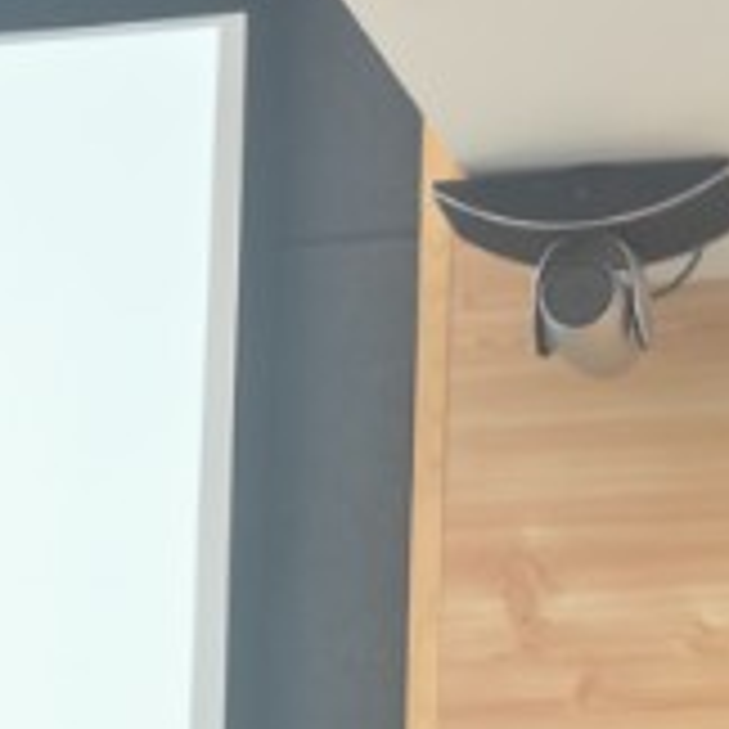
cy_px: 1584
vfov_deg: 7.9
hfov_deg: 8.3
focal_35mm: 210
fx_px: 5004
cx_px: 702
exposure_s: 1/50
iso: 64
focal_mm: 5.59
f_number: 1.8
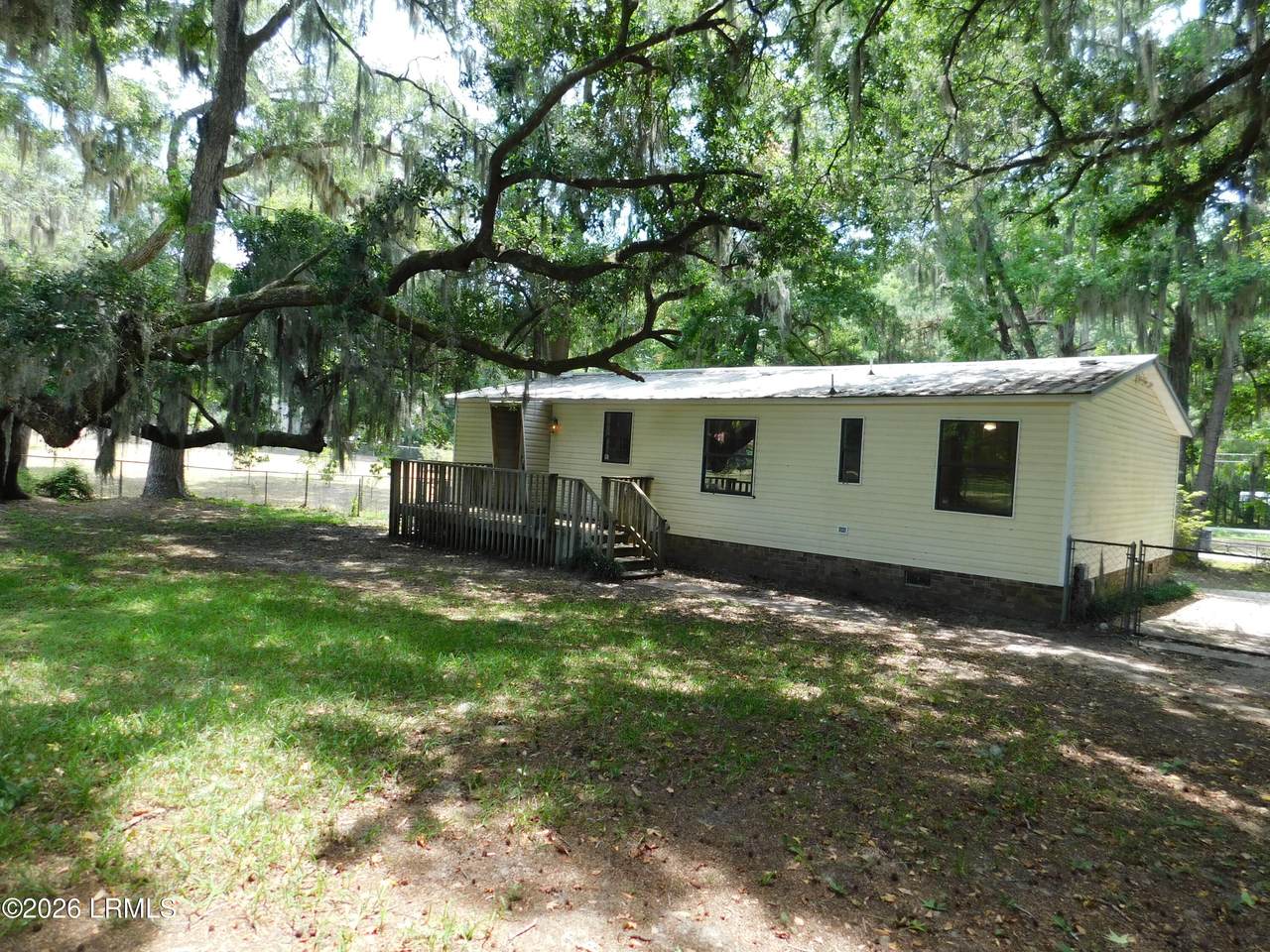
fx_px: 844
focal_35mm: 23
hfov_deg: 73.9
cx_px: 635
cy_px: 476
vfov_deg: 58.9
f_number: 3
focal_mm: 4
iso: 125
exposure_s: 1/200
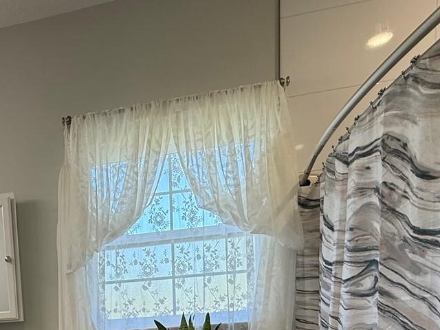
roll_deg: +3.4
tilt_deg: -7.0
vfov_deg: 33.8
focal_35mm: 35
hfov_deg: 48.5
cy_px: 385
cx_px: 67
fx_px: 445
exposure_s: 1/120
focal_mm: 2.22
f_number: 2.2
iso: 125
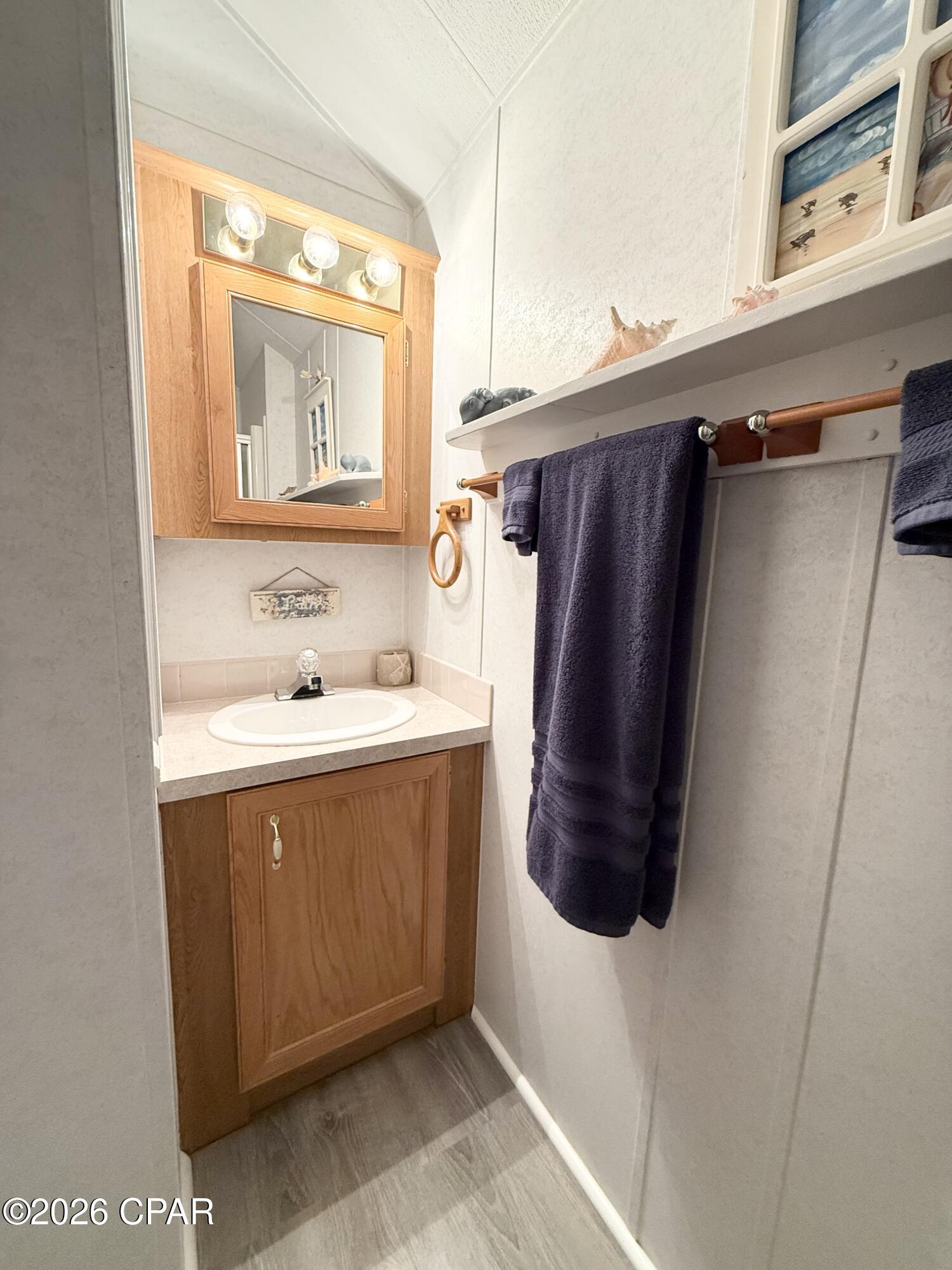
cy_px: 635
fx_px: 513
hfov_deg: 85.7
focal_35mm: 14
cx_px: 476
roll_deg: -2.6
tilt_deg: -7.9
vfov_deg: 102.1
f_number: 2.2
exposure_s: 1/120
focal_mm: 2.22
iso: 320
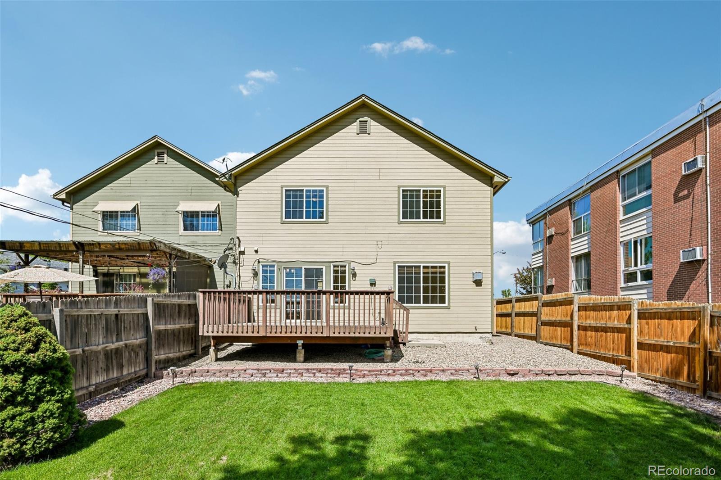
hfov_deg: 91.6
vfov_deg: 68.9
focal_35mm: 18
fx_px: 350
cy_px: 240
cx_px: 360
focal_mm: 17.5
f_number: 10
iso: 64
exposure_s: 1/160
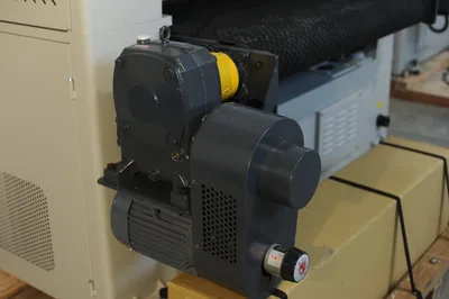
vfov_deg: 26.9
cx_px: 224
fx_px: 623
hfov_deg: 39.6
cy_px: 150
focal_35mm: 50
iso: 1000
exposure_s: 1/250
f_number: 3.5
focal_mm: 50
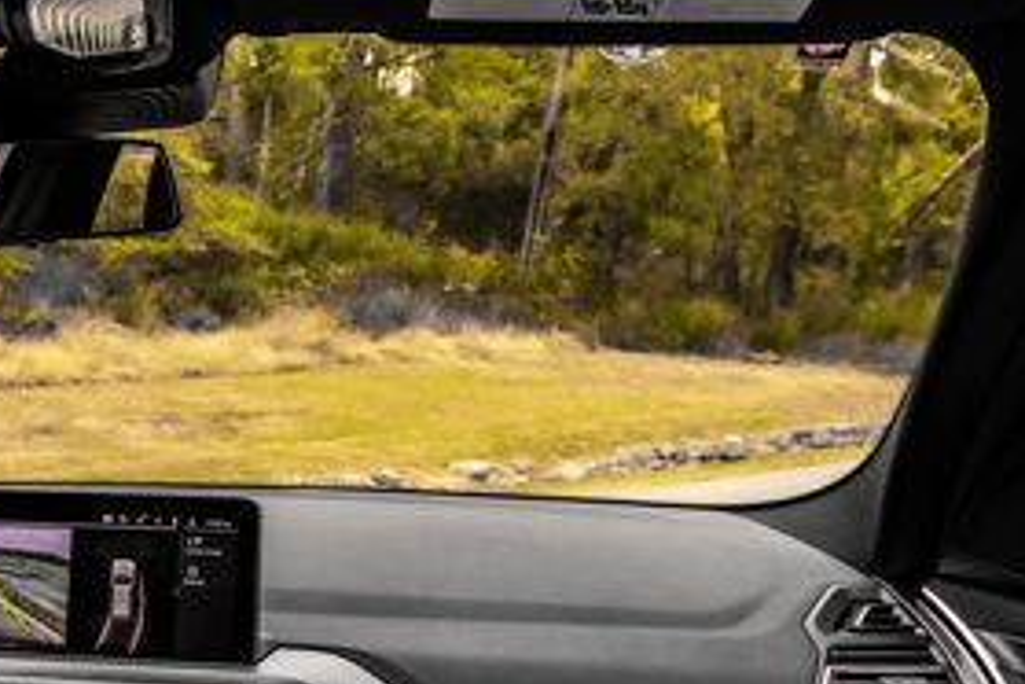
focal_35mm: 55
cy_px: 601
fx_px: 1566
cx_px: 4
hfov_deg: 33.2
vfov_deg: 24.0
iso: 640
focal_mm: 24
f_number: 8
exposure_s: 1/200
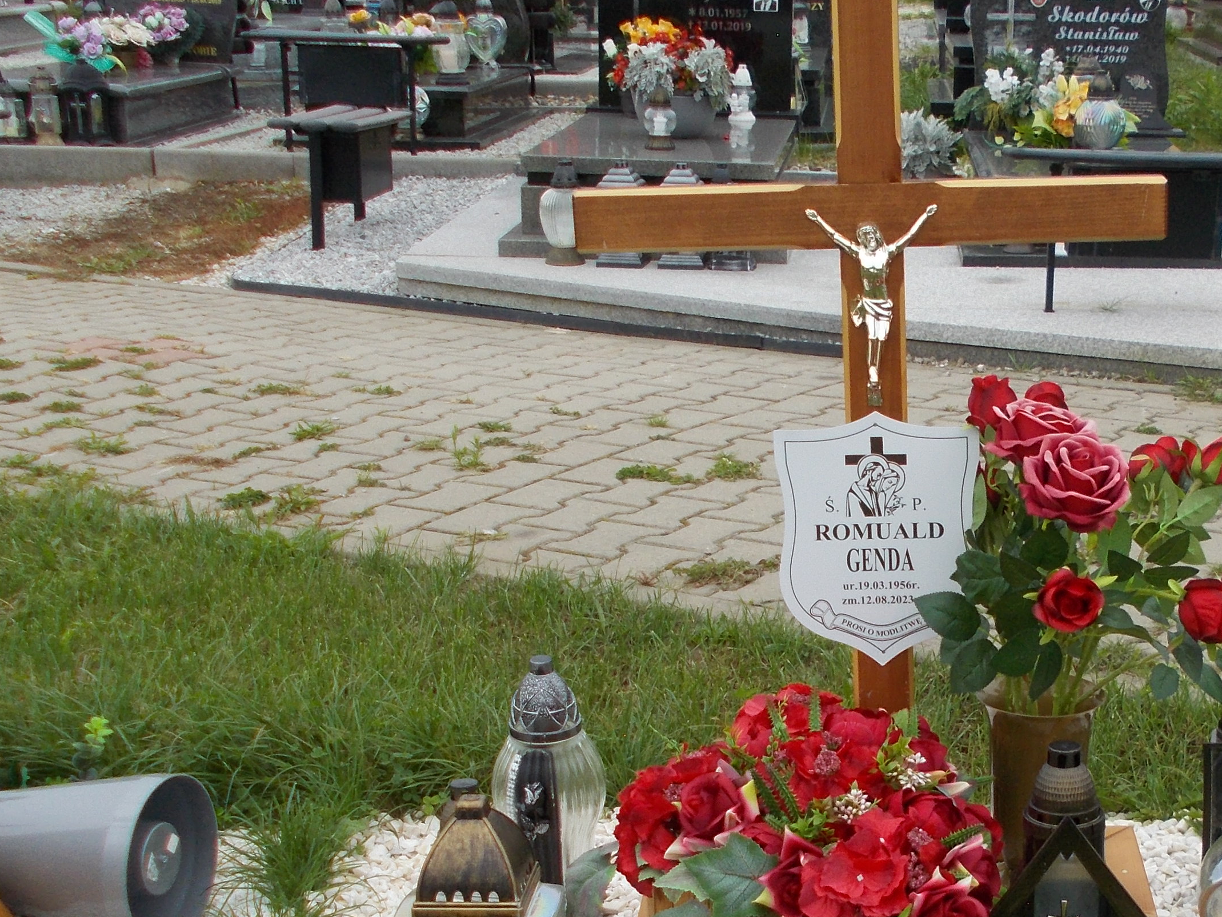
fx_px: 1977
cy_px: 648
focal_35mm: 56
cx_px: 894
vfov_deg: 25.9
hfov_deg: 33.8
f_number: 3.2
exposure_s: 1/250
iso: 80
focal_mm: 4.6
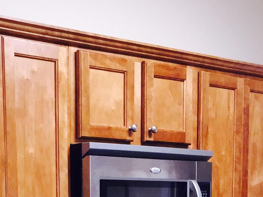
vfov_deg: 13.1
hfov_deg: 18.8
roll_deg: -0.1
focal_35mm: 103
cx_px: 31
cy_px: 340
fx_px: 782
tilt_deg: -8.2
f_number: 2.2
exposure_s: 1/30
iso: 125
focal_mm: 4.15
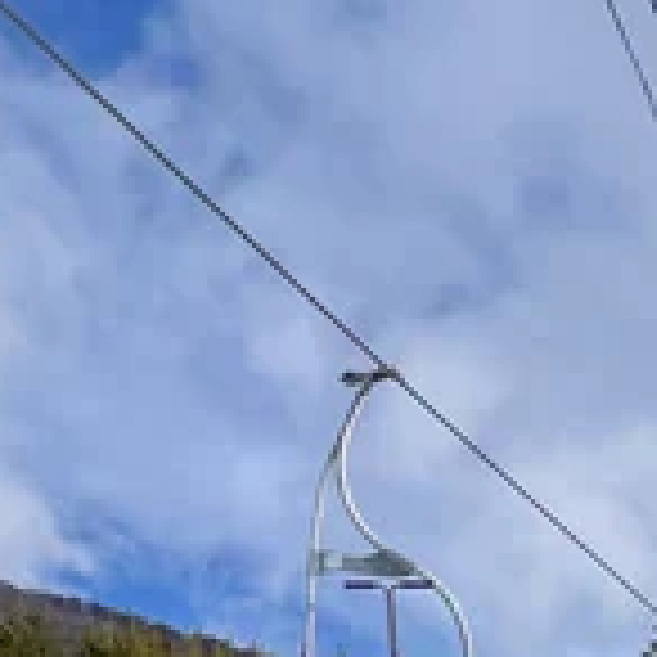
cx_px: 1197
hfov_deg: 14.9
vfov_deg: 16.0
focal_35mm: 101
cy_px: 932
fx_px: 2169
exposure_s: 1/12000
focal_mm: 4.2
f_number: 1.6
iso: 32
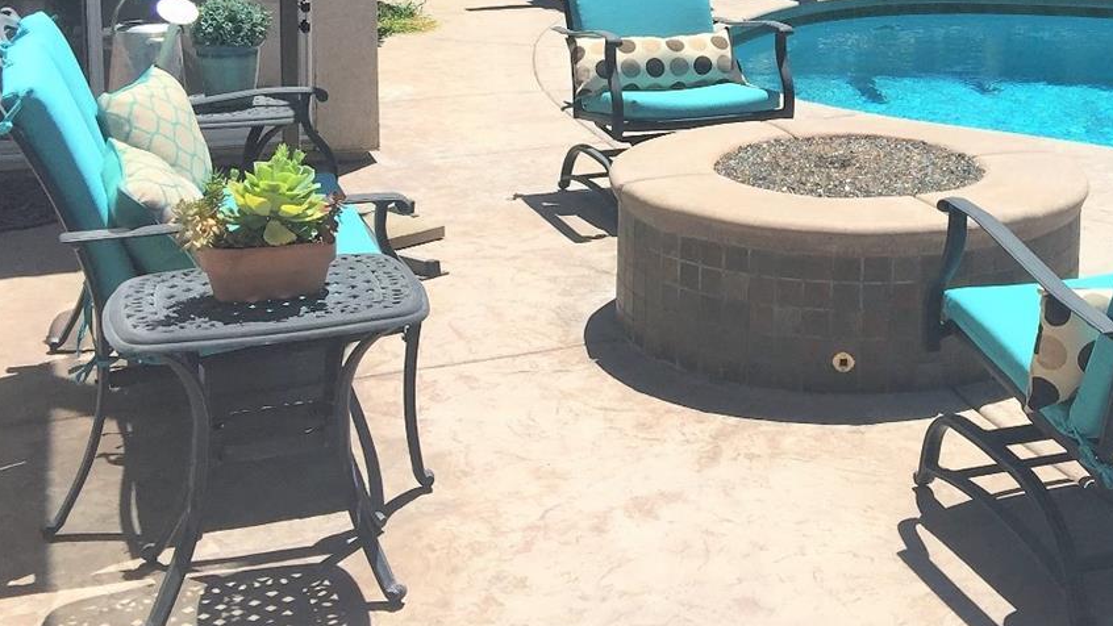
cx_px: 831
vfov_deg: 21.0
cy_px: 50
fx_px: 1653
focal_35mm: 56
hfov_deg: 36.4
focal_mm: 4.15
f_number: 2.2
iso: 32
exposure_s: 1/2475
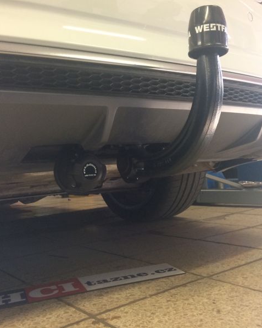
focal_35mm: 38
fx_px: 368
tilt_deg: -0.6
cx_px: 129
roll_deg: +4.8
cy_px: 165
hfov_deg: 39.2
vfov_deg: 47.9
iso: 160
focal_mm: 4.15
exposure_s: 1/33
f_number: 2.2
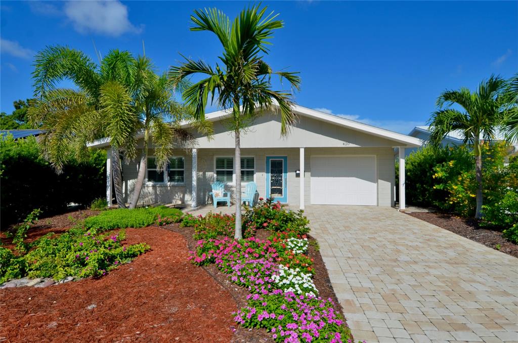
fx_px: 517
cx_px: 259
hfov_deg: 53.2
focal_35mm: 36
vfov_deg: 36.7
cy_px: 172
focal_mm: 24
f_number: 9
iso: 100
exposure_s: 1/320
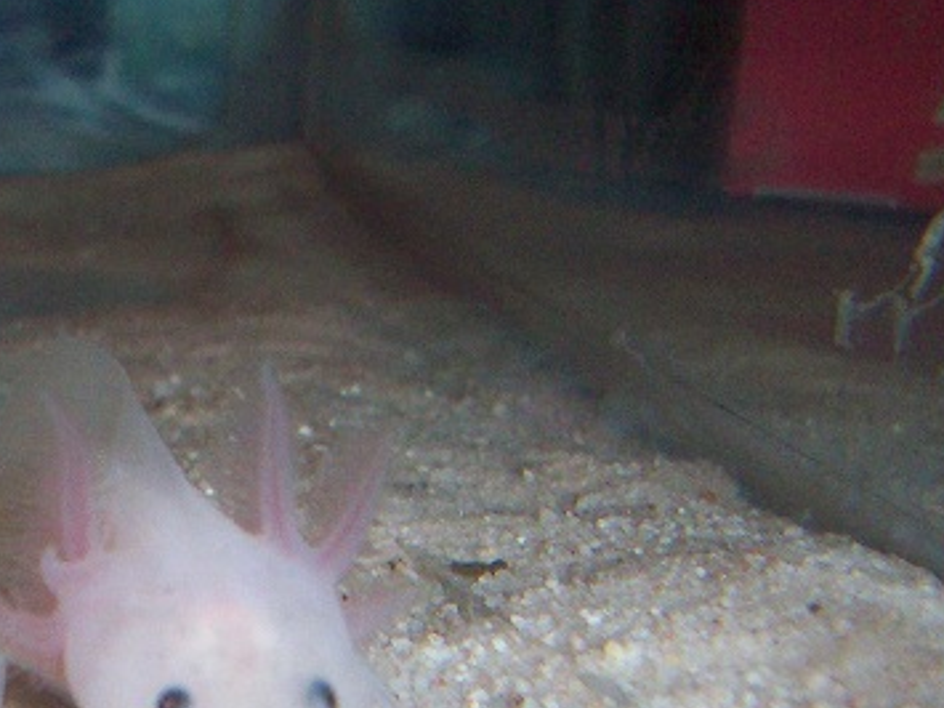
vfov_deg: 16.7
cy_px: 737
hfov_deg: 21.9
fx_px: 2344
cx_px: -11
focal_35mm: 86
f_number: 2.8
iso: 160
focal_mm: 6.2
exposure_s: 1/64
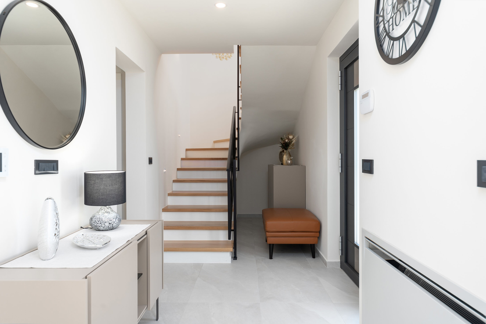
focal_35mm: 24
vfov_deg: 53.1
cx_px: 243
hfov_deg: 73.8
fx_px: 324
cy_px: 162
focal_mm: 24
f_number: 7.1
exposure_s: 1/60
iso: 320
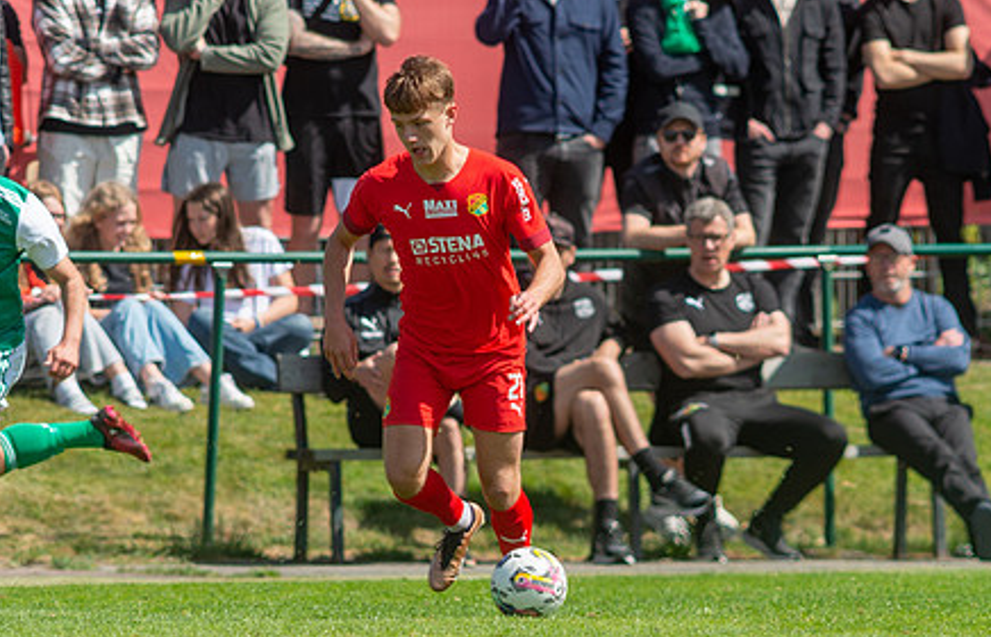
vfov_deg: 1.7
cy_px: 490
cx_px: 443
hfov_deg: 2.7
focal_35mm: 781
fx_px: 21258
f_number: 4
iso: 200
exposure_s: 1/1250
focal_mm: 420
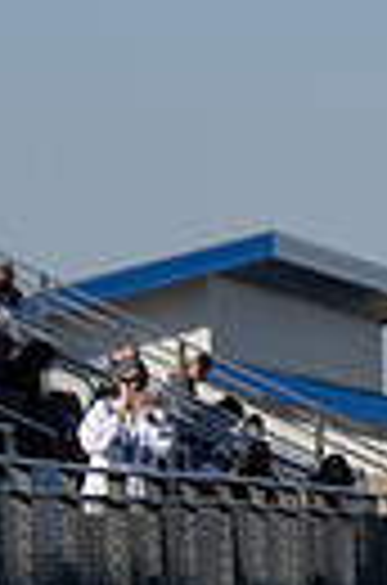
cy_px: 580
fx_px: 9645
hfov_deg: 2.3
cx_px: 1152
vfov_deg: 3.5
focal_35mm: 595
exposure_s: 1/1250
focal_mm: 89
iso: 160
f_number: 5.6
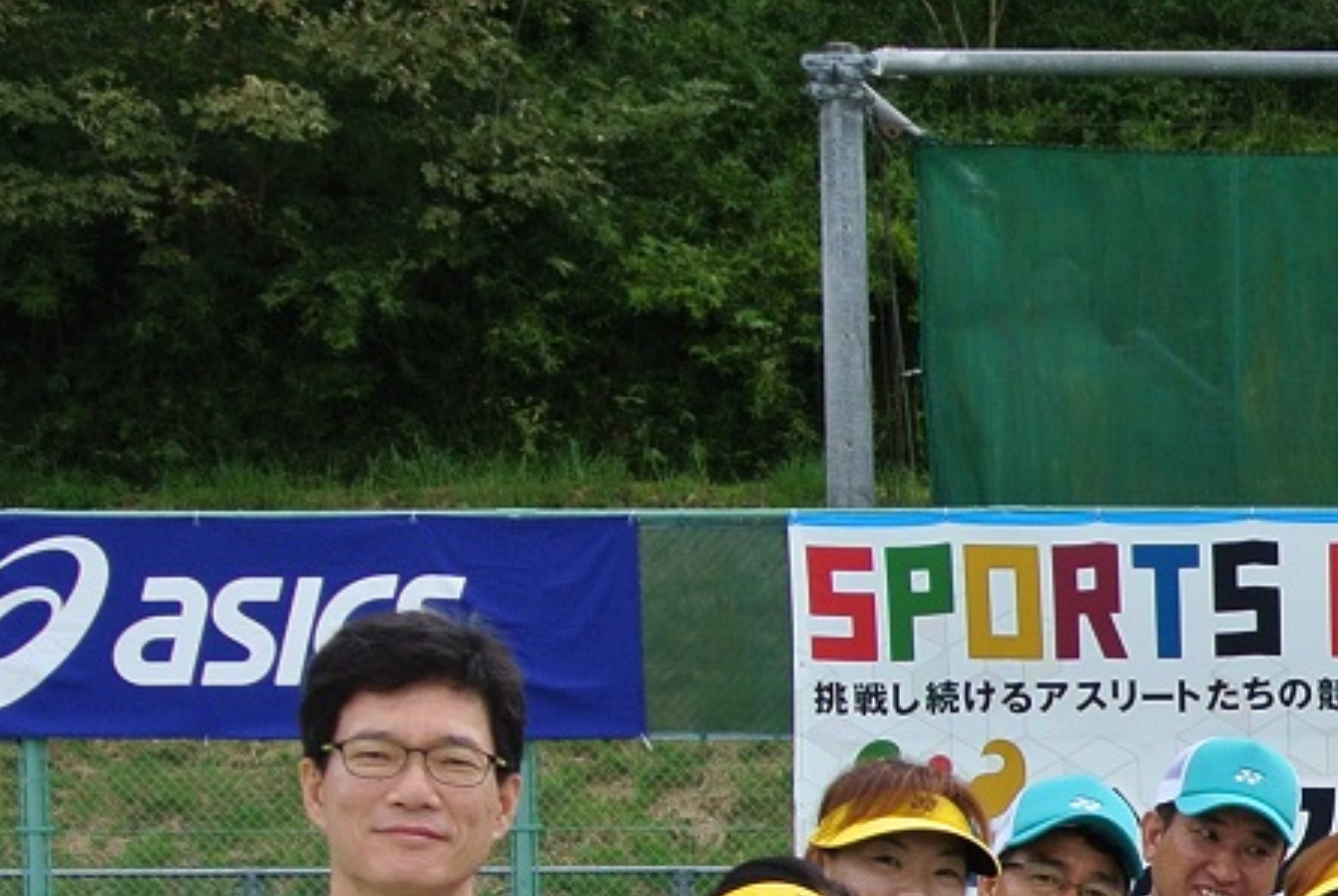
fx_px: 4391
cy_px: 1371
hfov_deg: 15.8
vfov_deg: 11.2
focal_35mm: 118
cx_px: 2066
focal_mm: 13.1
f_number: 4.5
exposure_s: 1/500
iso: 100
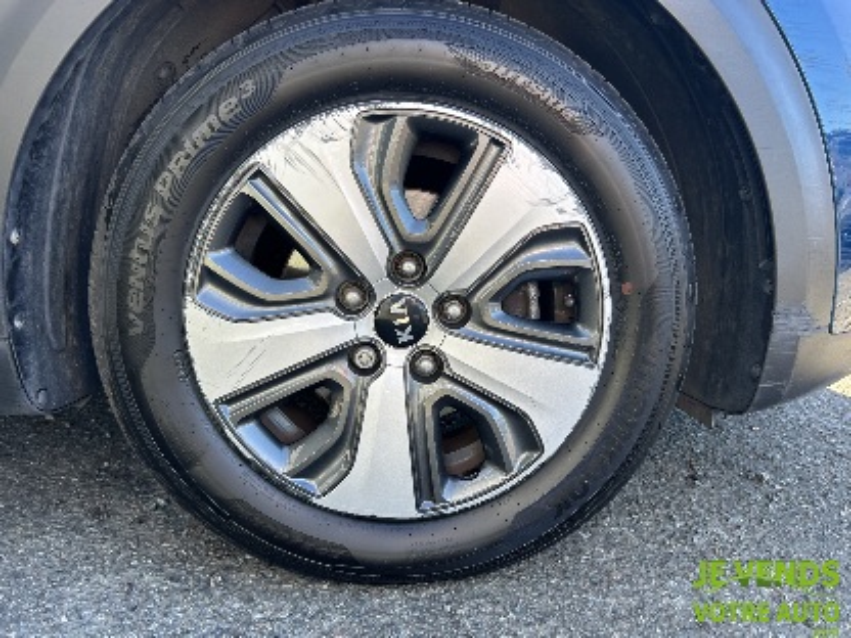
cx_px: 426
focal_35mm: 26
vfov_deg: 53.1
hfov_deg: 67.3
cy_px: 319
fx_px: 639
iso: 40
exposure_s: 1/254
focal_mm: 5.7
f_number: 1.5
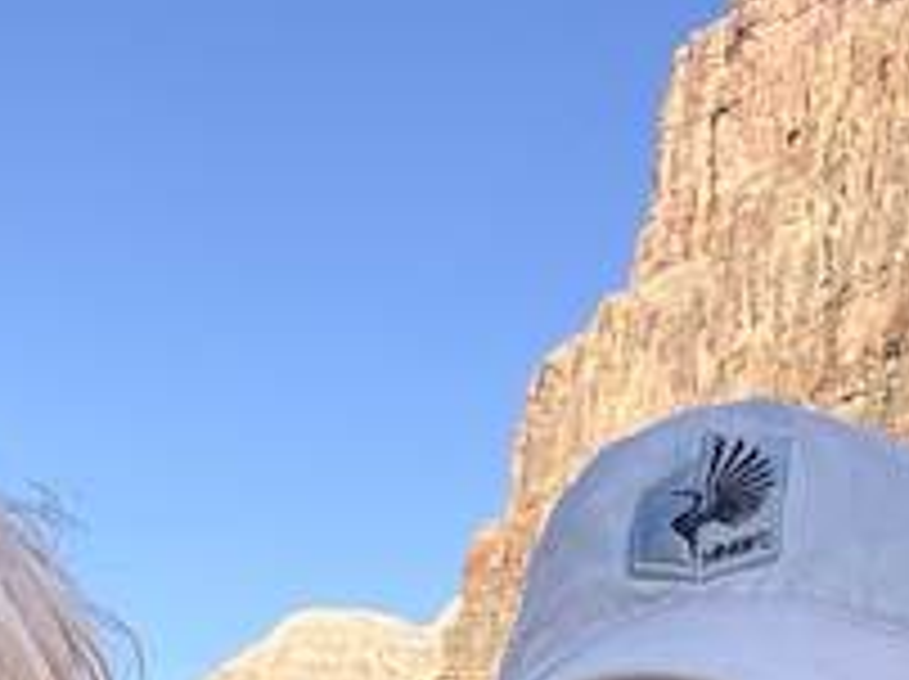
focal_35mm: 73
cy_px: 982
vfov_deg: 18.2
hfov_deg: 26.7
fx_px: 1915
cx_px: 454
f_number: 1.9
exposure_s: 1/172
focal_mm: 2.69
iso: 25
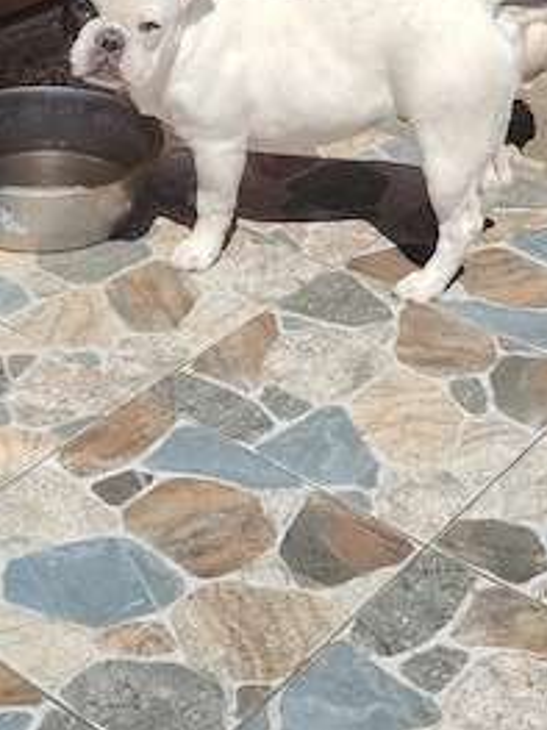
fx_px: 1539
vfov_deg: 26.3
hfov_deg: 20.1
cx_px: 192
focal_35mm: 73
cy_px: 180
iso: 100
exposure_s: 1/1374
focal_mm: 5.25
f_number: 1.75
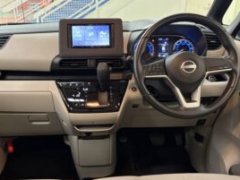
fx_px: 236
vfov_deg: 41.8
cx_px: 102
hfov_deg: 53.7
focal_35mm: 34
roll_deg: +1.0
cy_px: 93
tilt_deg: -23.7
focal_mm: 5.96
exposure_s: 1/50
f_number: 1.6
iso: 400
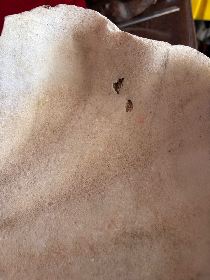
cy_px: 140
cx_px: 105
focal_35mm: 26
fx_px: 210
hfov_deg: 53.1
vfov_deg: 67.3
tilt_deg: -51.5
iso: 125
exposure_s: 1/122
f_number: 1.6
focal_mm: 5.96
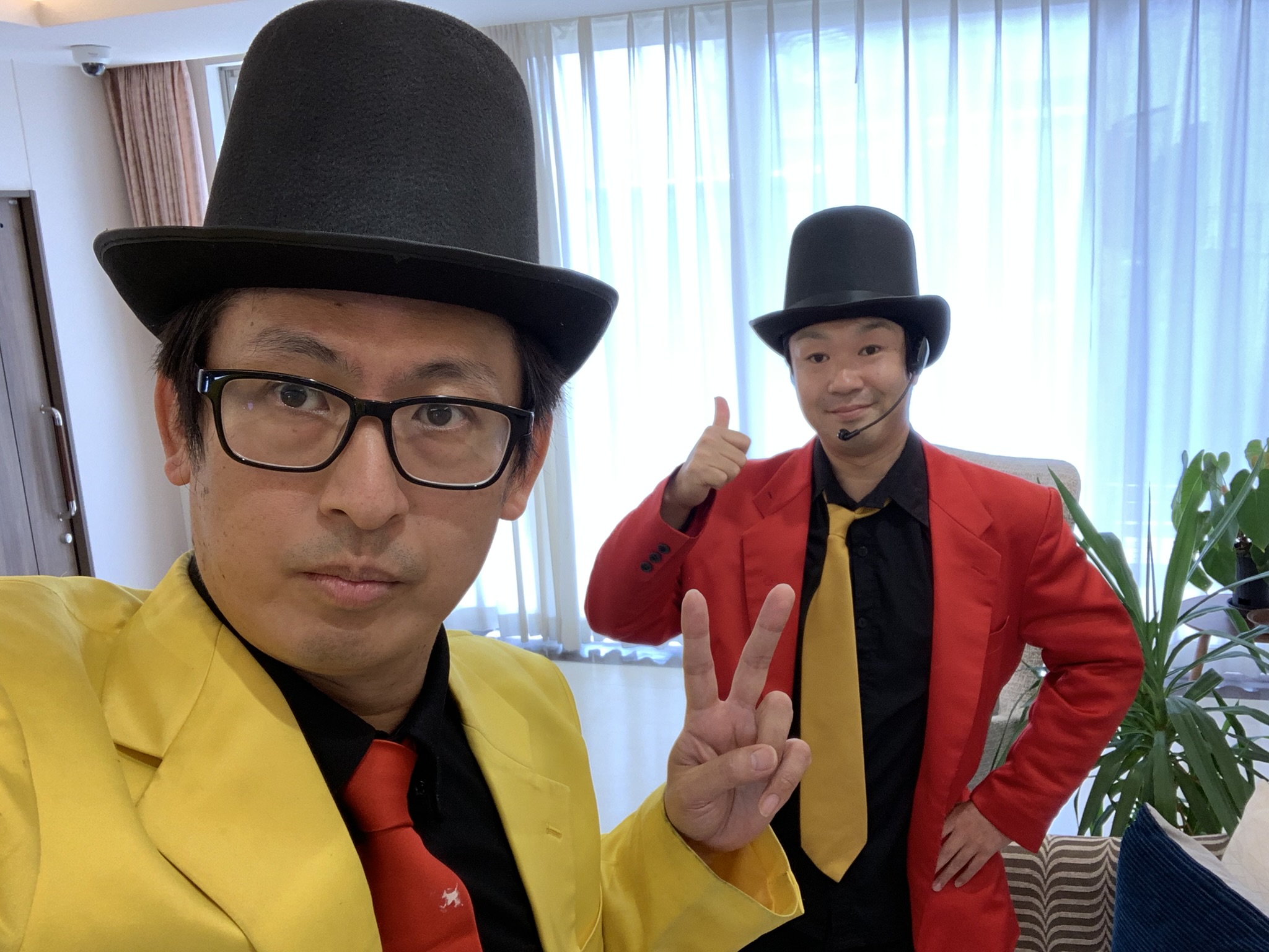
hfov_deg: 56.8
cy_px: 476
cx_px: 634
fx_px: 1173
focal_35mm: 32
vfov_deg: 44.2
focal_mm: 2.87
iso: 80
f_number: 2.2
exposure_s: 1/50
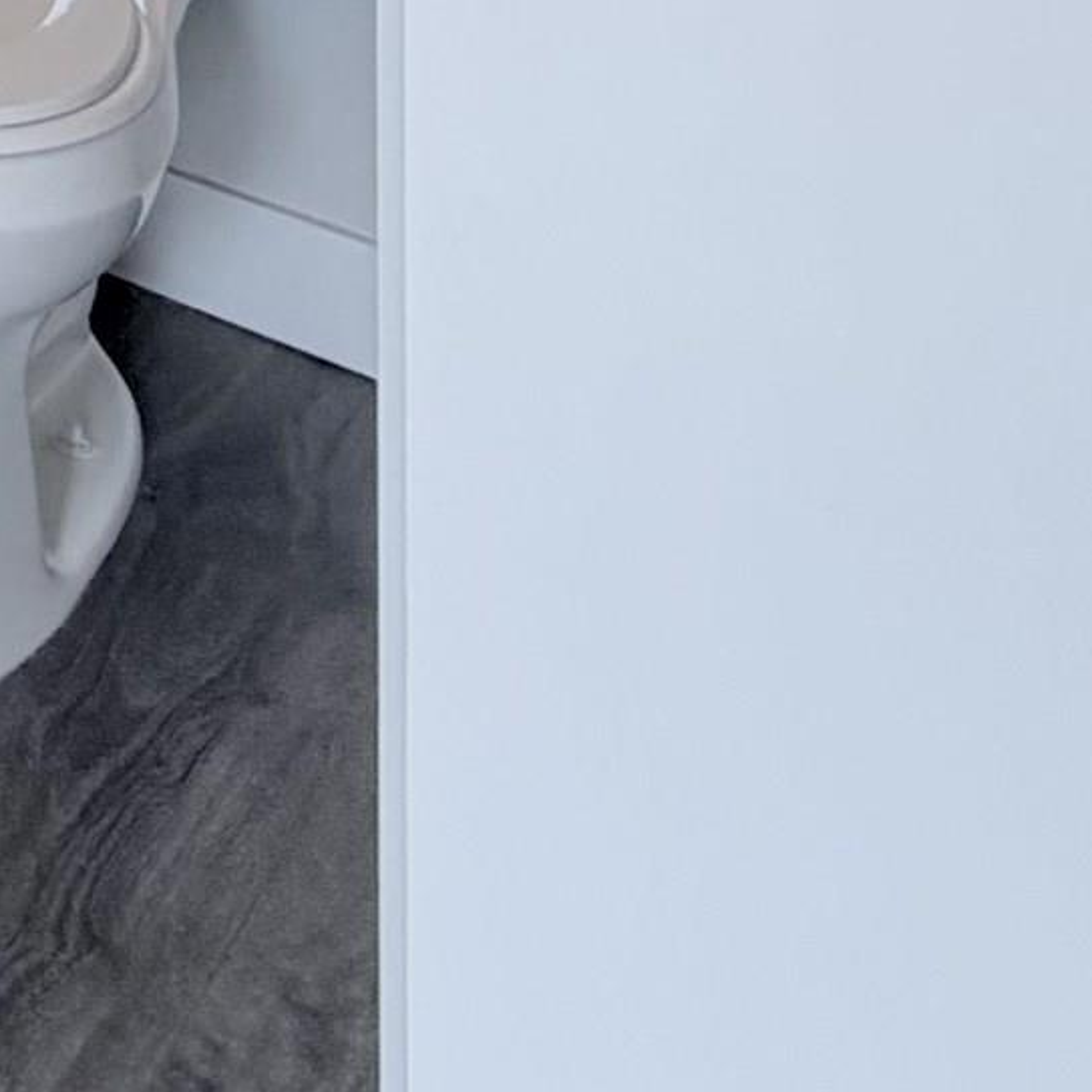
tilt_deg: -0.7
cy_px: -1143
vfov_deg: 17.2
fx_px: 2498
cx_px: -1259
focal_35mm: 70
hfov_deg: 16.5
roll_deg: +0.1
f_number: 2.2
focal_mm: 2.22
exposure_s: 1/120
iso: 250
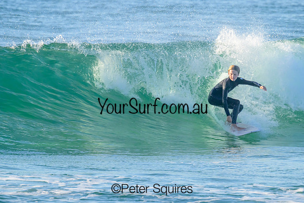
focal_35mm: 800
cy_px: 100
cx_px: 163
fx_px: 6759
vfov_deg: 1.7
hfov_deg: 2.6
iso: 1400
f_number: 11
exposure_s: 1/2000
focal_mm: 620
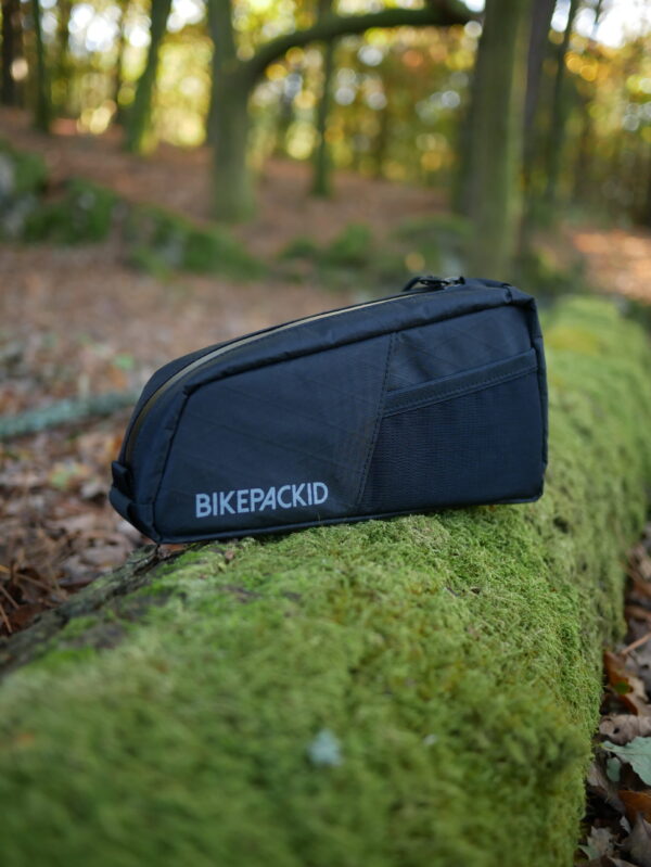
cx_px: 326
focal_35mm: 40
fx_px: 1002
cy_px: 434
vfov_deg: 46.8
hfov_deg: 36.0
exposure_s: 1/160
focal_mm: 20
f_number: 1.7
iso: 400
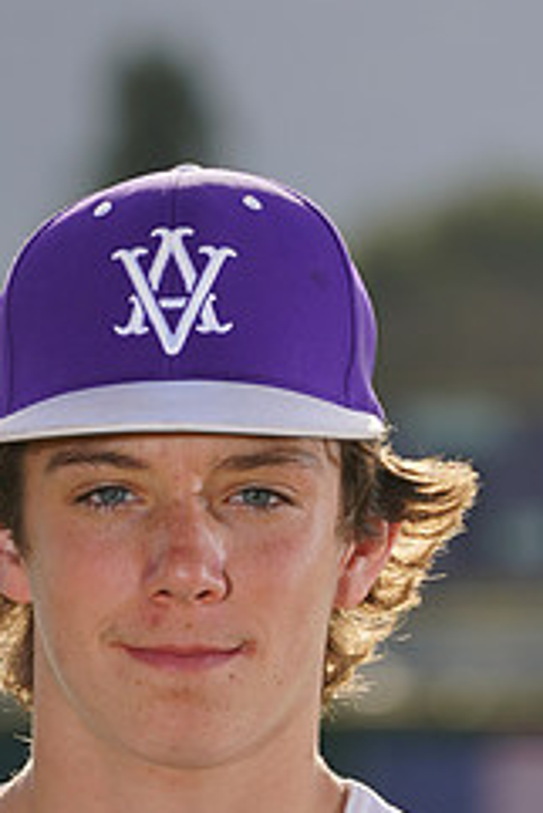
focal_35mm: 652
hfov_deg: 2.1
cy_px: 880
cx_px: 126
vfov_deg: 3.2
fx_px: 14729
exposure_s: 1/250
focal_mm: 271
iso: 100
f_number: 9
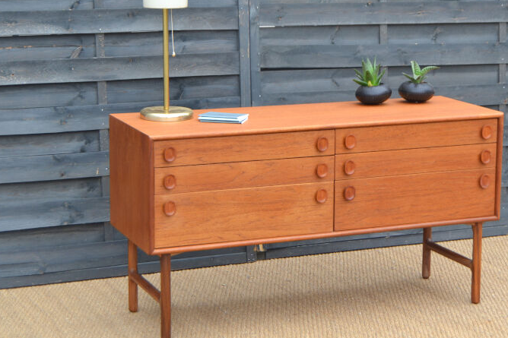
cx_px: 289
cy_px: 158
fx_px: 1312
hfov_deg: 21.9
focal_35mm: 93
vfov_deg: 14.7
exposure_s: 1/125
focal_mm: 46
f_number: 5.6
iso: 200
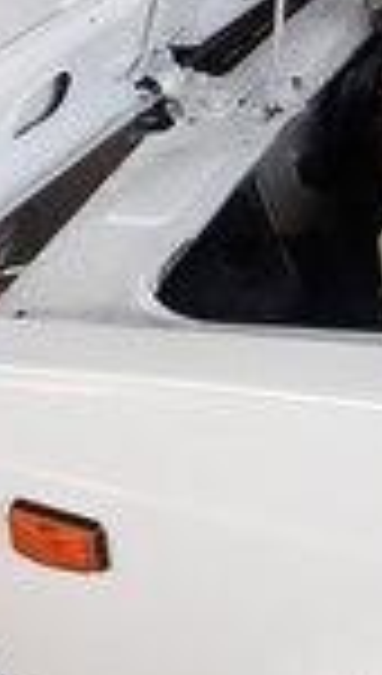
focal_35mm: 97
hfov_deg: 11.3
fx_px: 1737
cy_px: 58
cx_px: 777
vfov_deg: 21.4
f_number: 1.9
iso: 64
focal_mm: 3.6
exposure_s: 1/100
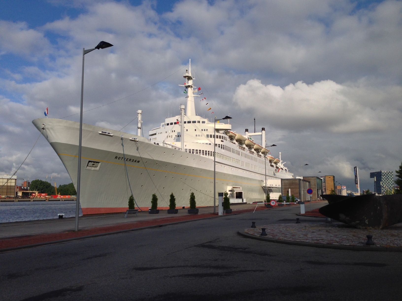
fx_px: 383
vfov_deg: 42.9
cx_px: 201
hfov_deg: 55.4
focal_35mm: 33
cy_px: 150
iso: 50
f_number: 2.4
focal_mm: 4.12
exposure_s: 1/2584
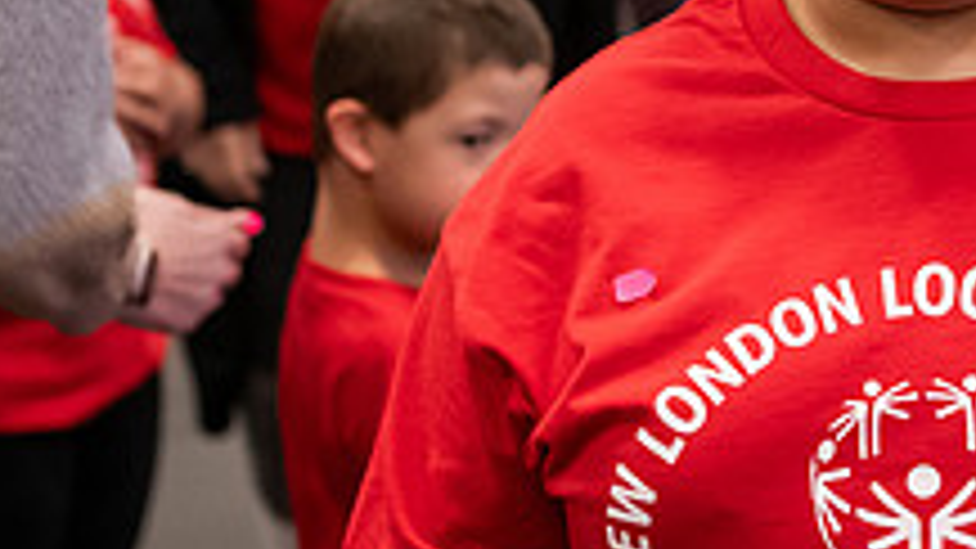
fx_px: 3985
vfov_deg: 7.8
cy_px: -79
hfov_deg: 13.8
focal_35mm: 154
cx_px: 886
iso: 2500
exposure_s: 1/200
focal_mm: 55
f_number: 3.5
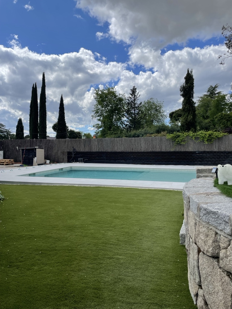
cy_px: 154
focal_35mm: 26
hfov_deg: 53.1
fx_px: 232
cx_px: 116
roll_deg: +0.4
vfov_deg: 67.3
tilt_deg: -0.4
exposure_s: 1/3731
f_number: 1.6
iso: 32
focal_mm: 4.2
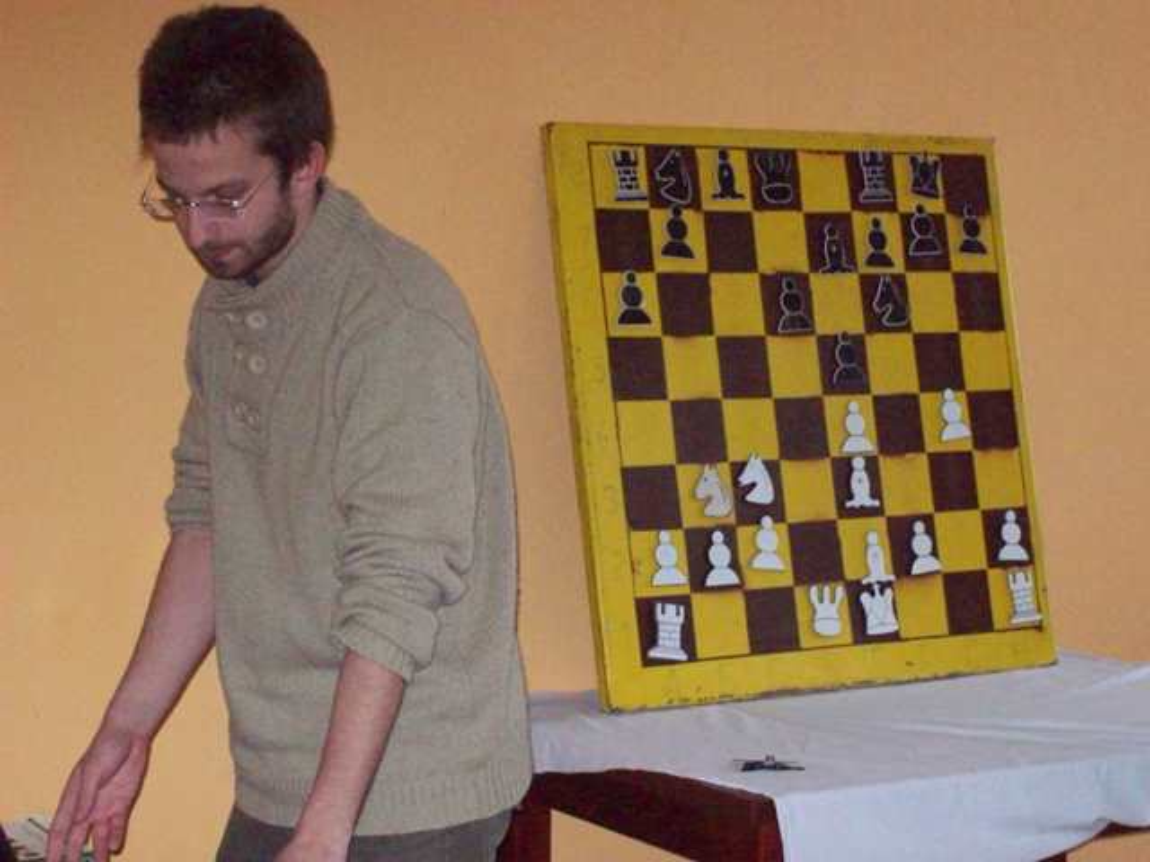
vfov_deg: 17.0
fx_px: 2890
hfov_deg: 22.5
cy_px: 431
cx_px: 575
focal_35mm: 87
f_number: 4.3
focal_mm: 14.3
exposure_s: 1/223
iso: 800
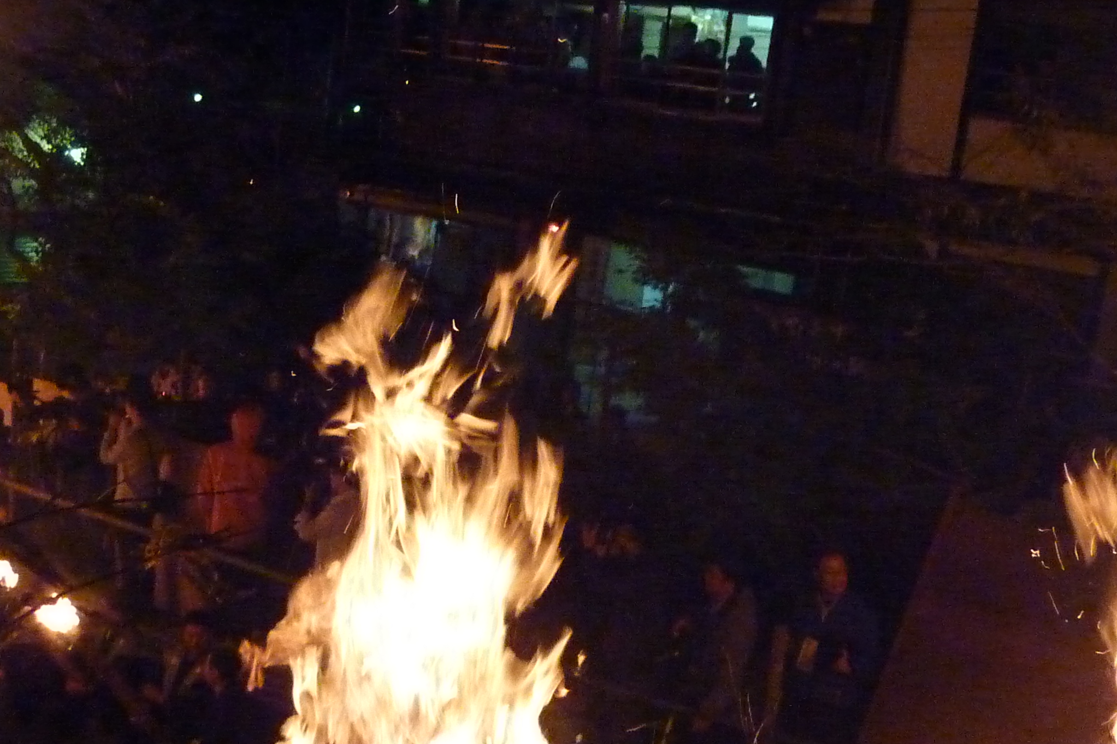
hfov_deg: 39.6
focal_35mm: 50
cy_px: 414
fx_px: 1551
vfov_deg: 27.0
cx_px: 558
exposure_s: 1/50
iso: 800
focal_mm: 4.4
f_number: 3.3
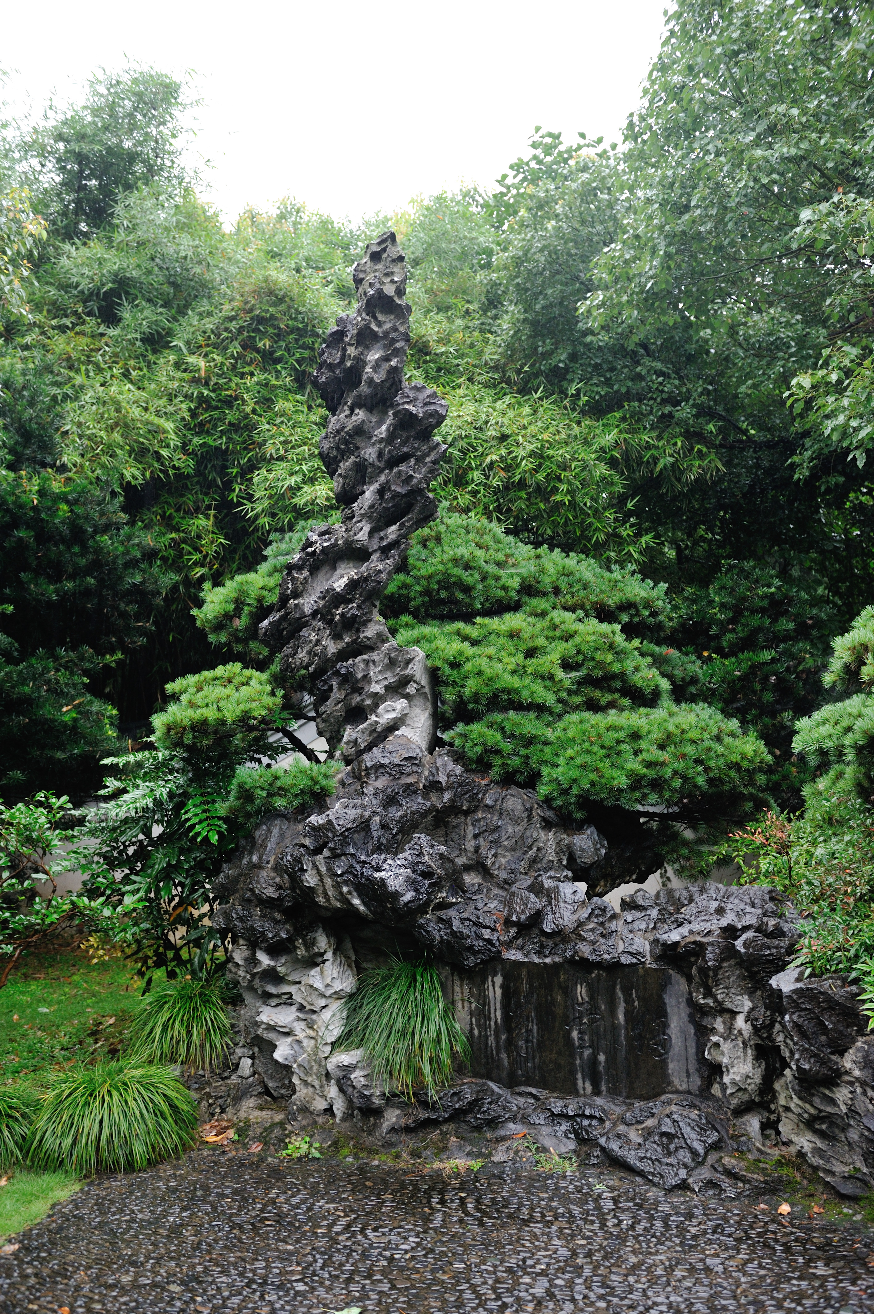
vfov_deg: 60.3
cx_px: 437
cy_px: 657
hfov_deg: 42.3
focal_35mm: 31
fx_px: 1130
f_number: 4
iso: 1000
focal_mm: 31
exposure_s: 1/125
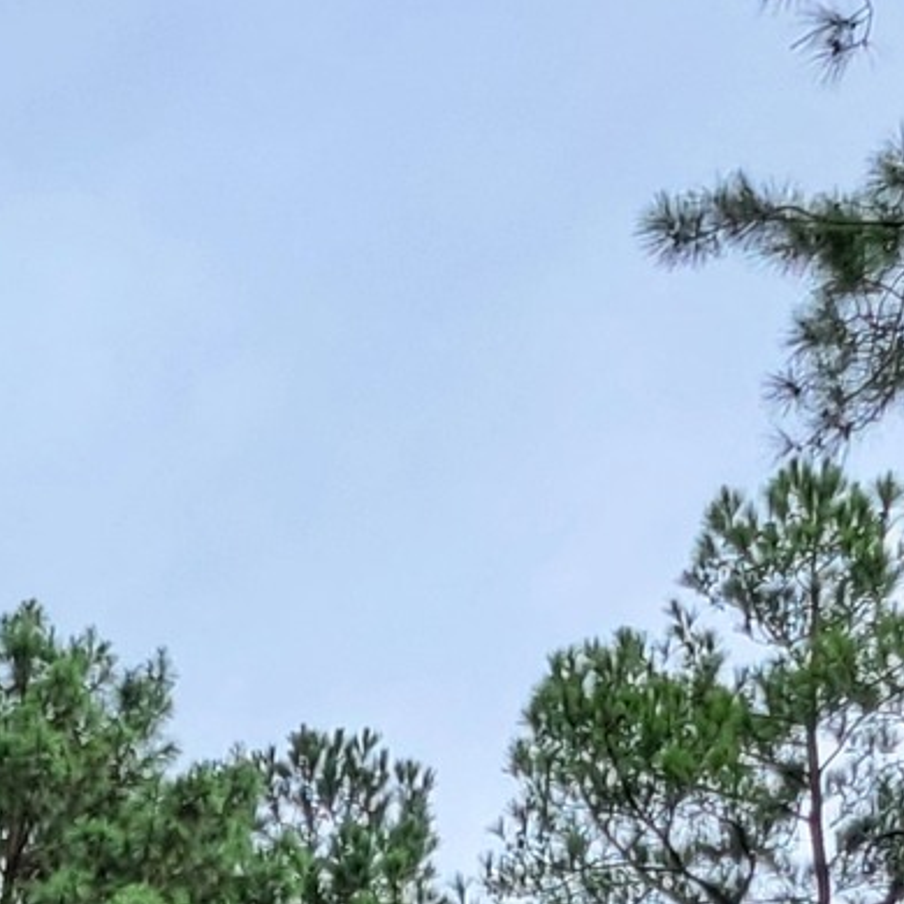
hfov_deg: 9.0
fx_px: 5348
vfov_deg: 8.6
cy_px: 2316
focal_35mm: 181
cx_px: -1059
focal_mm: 5.4
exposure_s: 1/547
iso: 40
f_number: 1.8
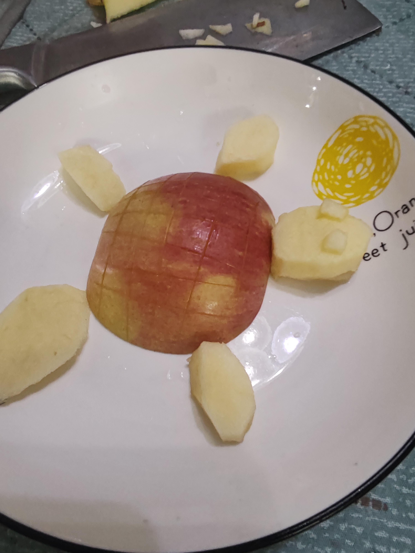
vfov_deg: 67.3
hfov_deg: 53.1
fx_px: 416
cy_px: 276
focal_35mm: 26
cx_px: 208
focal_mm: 1.96
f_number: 2.2
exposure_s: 1/33
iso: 400
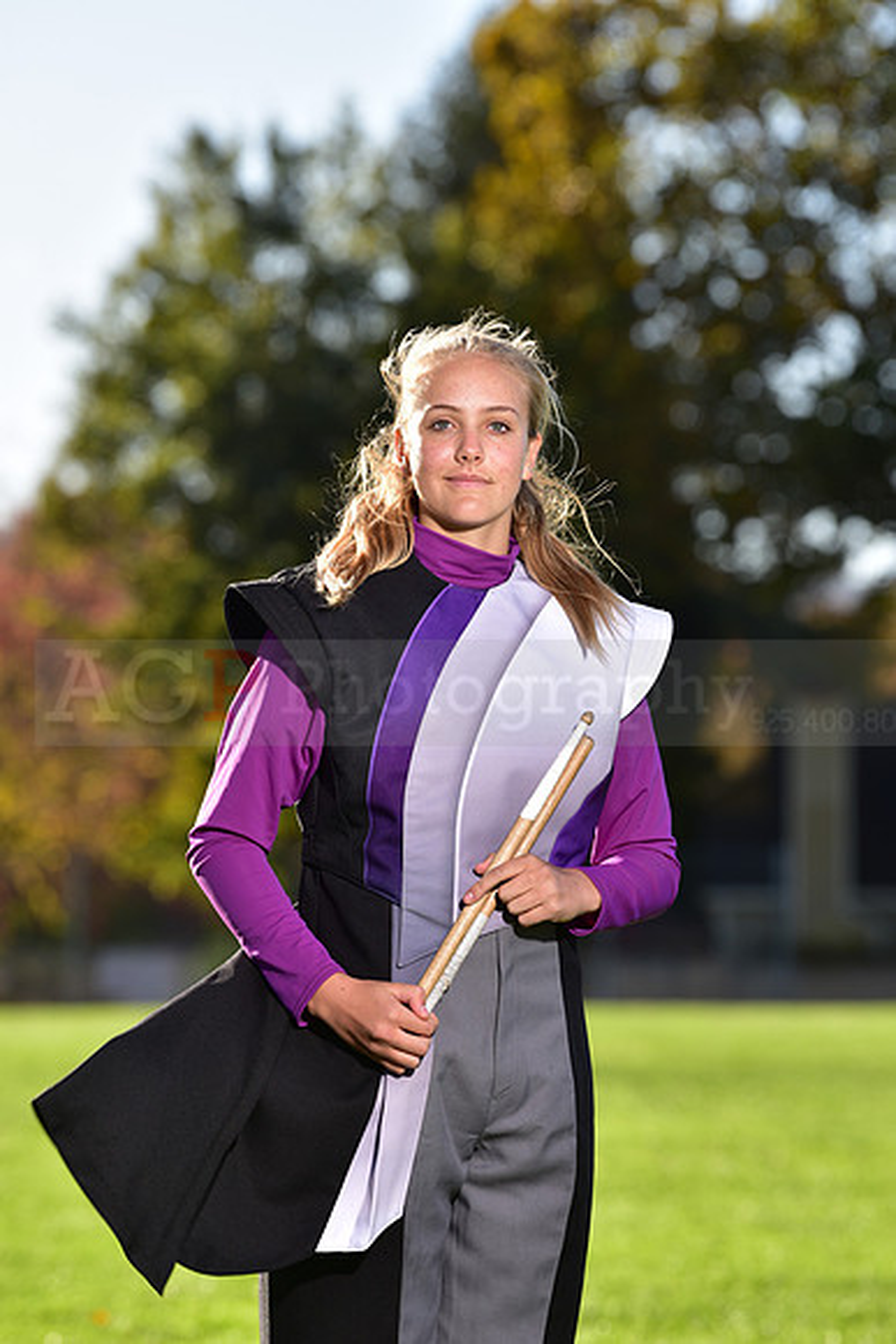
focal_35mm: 200
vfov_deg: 10.3
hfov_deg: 6.9
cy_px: 672
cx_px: 448
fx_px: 7462
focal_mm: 200
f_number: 5.6
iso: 80
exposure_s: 1/250
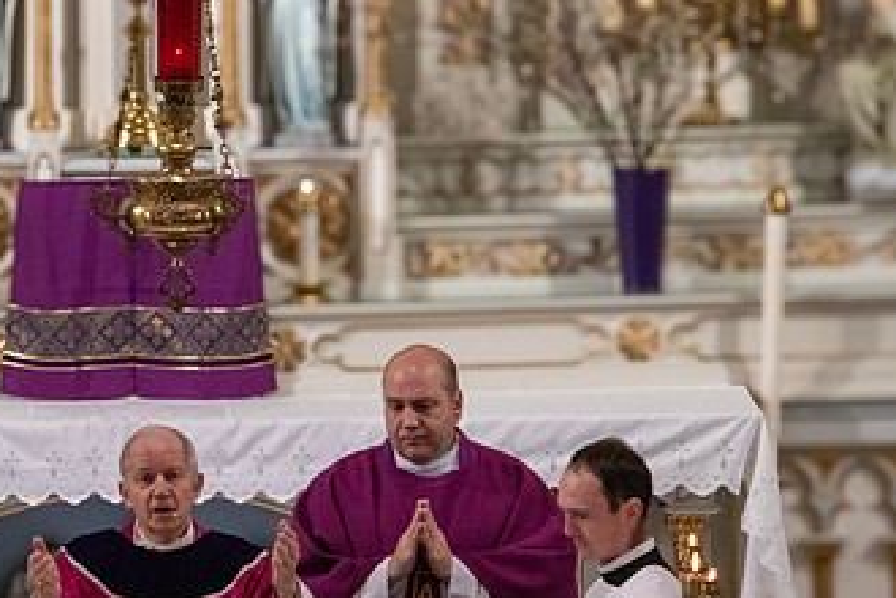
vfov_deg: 3.4
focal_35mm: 407
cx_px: 68
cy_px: 444
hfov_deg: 5.1
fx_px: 10129
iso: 4000
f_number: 14
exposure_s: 1/80
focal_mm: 210
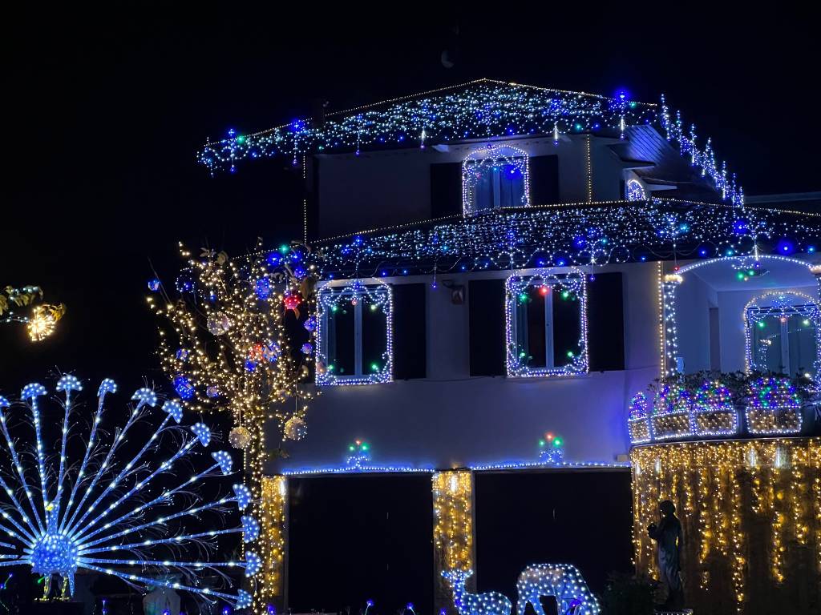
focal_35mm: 77
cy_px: 308
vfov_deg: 19.1
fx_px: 1826
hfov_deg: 25.3
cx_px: 410
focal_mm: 9
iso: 800
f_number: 2.8
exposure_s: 1/25
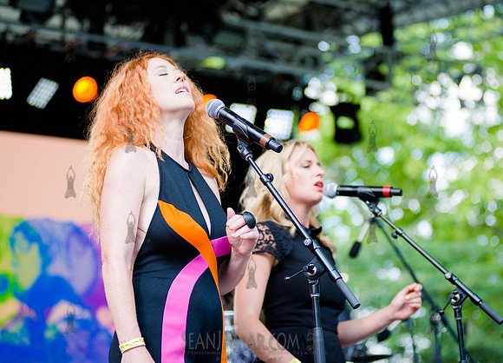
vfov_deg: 15.6
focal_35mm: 92
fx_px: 1320
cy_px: 165
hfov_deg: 21.6
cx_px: 271
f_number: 2.8
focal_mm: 80
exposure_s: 1/320
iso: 200
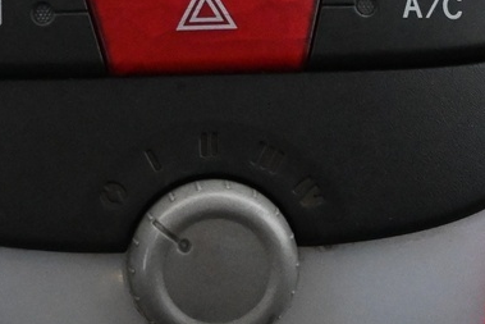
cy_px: 105
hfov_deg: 16.4
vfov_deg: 11.0
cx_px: 193
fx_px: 1686
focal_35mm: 125
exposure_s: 1/30
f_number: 3.8
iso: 4500
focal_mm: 19.5
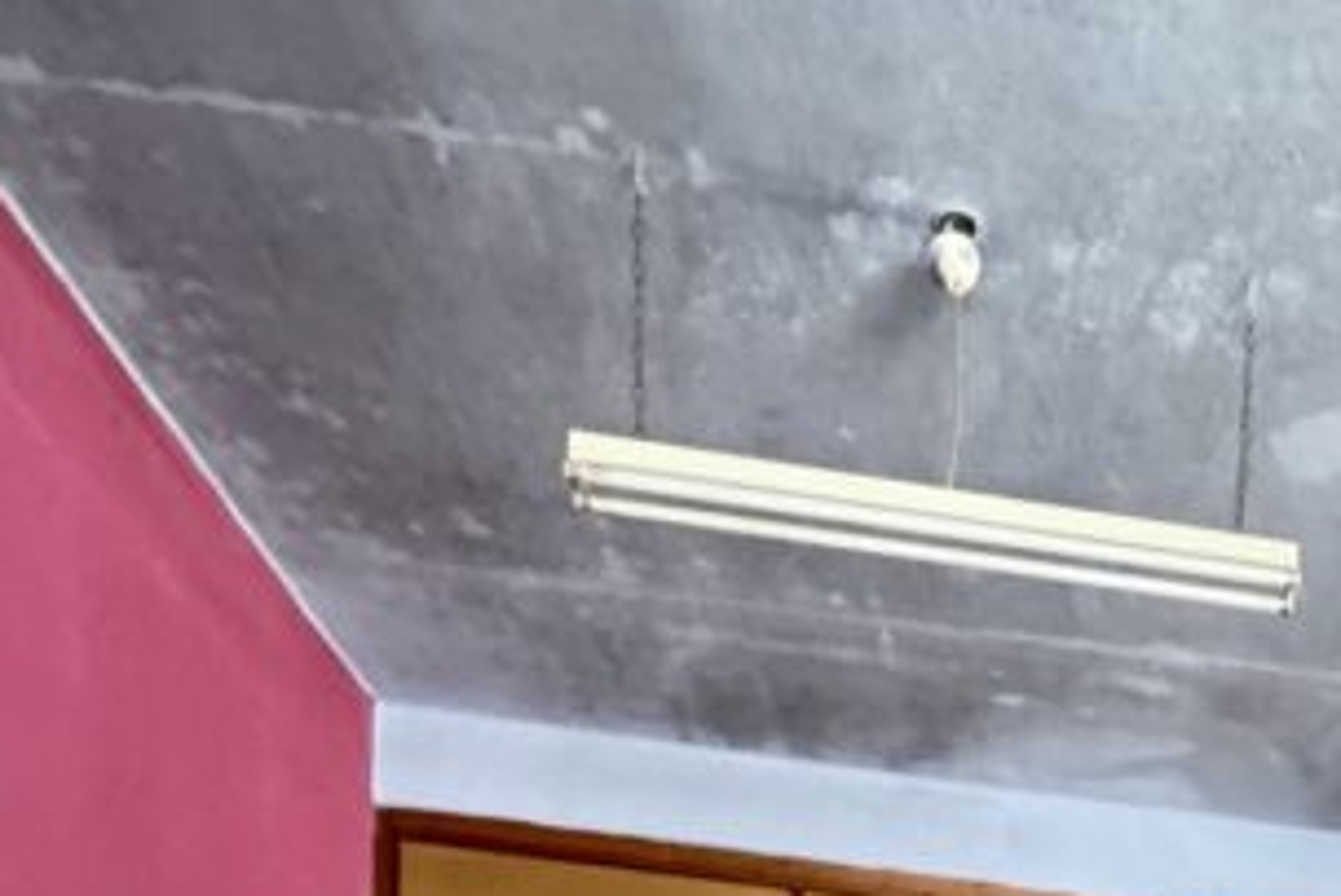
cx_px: 1376
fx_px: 1826
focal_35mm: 49
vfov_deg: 19.6
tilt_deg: +0.6
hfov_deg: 35.9
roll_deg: -1.8
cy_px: 1660
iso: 1000
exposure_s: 1/60
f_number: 2.2
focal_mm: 2.22
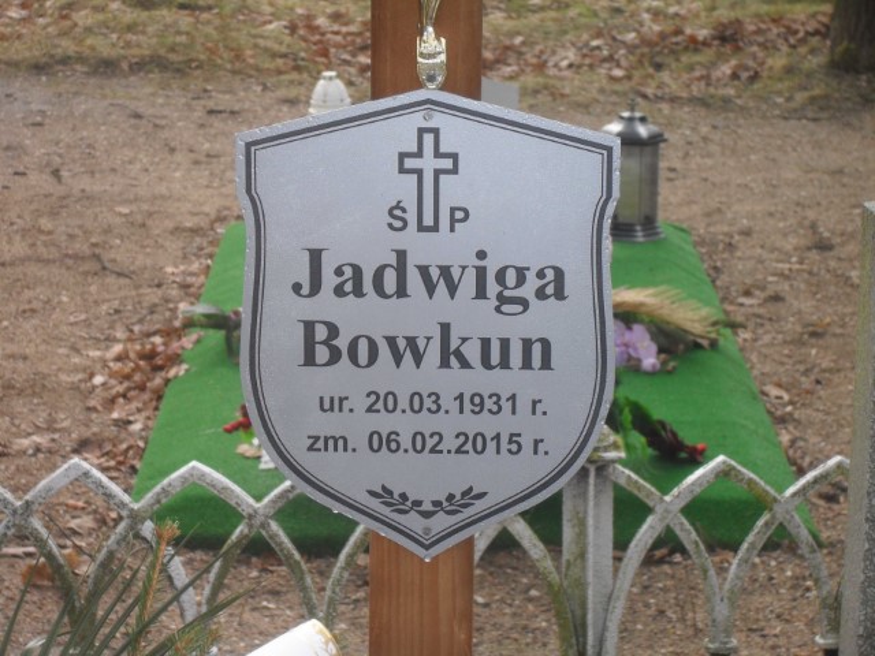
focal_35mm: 105
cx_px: 438
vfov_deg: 14.1
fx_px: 2654
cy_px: 328
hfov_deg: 18.7
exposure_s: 1/125
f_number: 5.8
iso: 100
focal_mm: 18.9
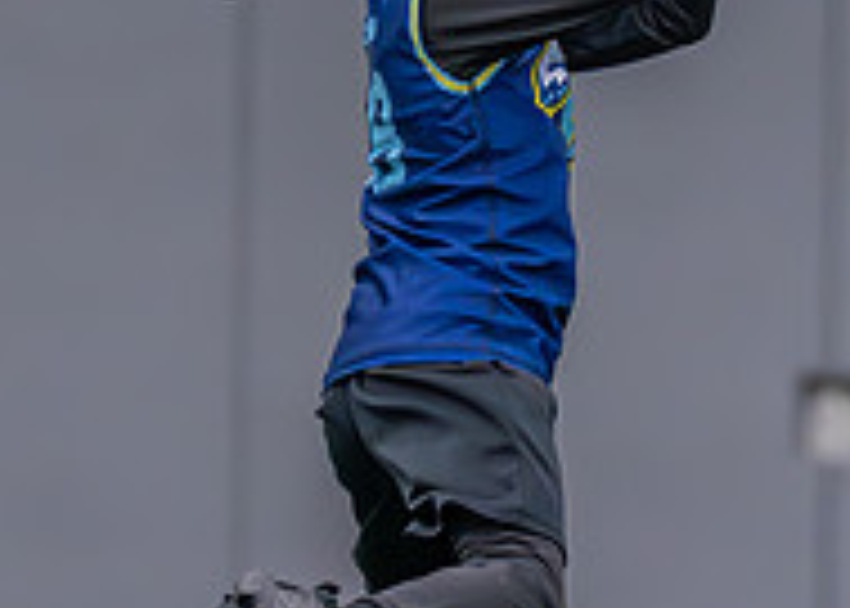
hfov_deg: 2.7
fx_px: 18081
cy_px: 143
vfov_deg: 1.9
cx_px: 687
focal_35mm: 749
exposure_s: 1/1000
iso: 5000
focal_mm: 158
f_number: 2.8
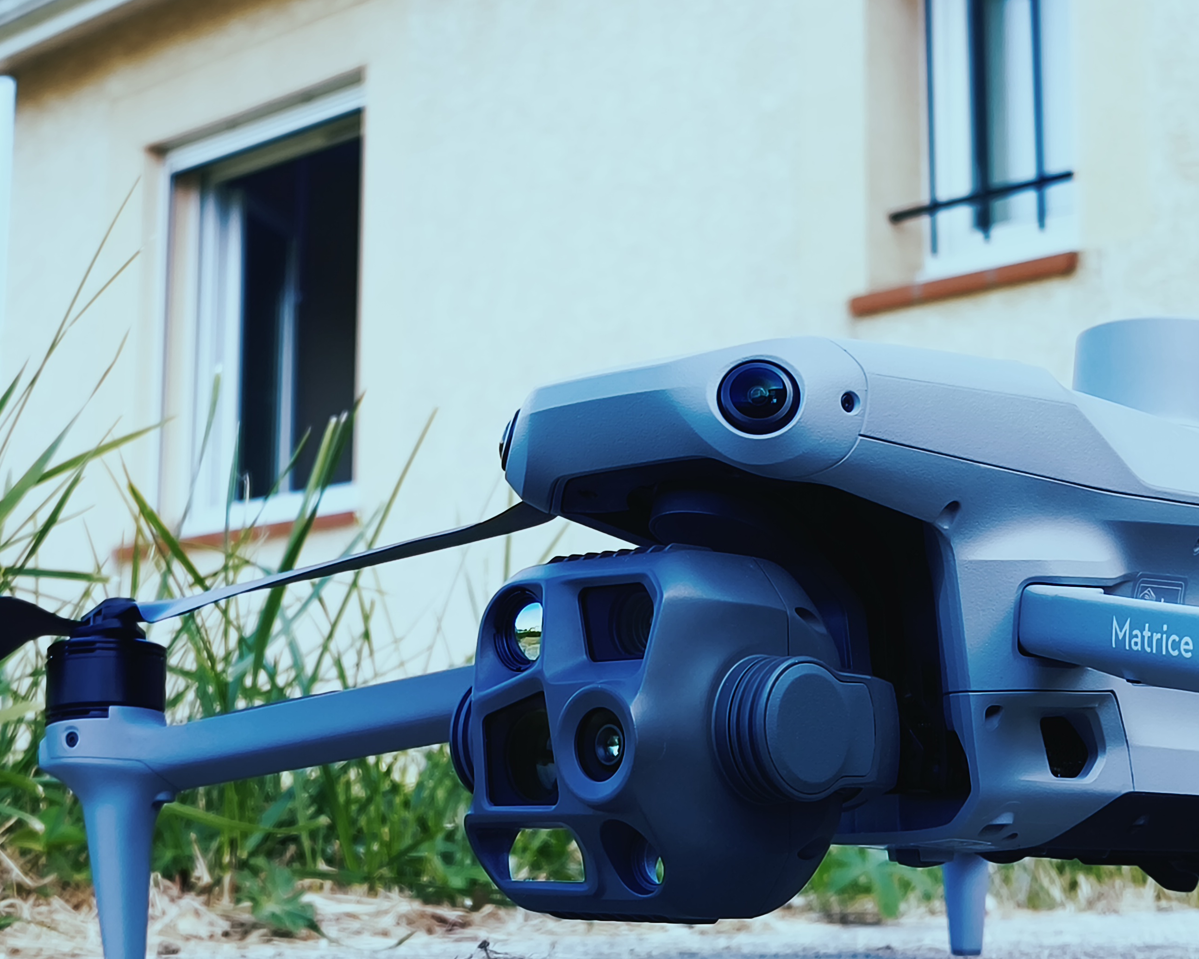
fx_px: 2732
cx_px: 502
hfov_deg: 24.7
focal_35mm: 77
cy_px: 412
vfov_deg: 19.9
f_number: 1.87
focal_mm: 5.56
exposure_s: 1/532
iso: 100
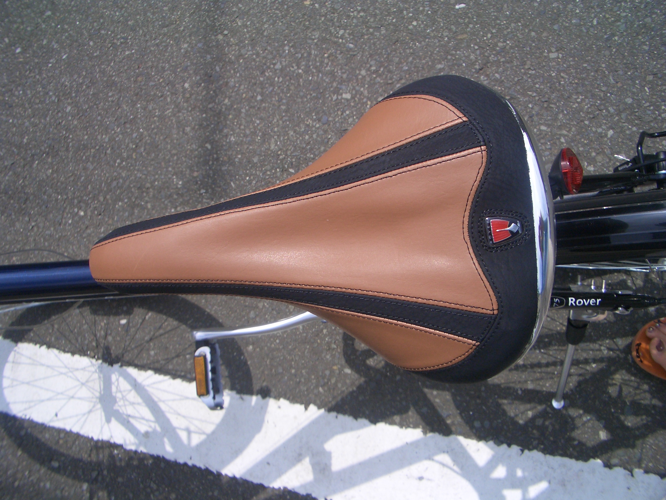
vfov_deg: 40.7
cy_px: 250
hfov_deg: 52.6
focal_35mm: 35
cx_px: 333
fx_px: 673
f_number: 4.3
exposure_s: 1/800
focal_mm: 5.8
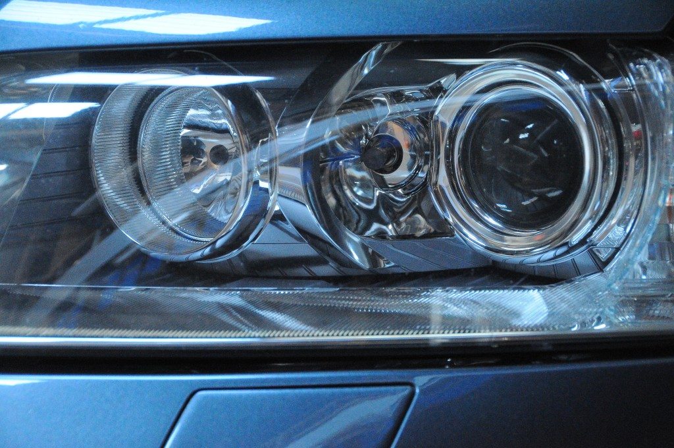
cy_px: 224
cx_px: 337
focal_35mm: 93
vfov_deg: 14.7
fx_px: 1739
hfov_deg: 21.9
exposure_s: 1/40
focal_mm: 62
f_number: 5
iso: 3200
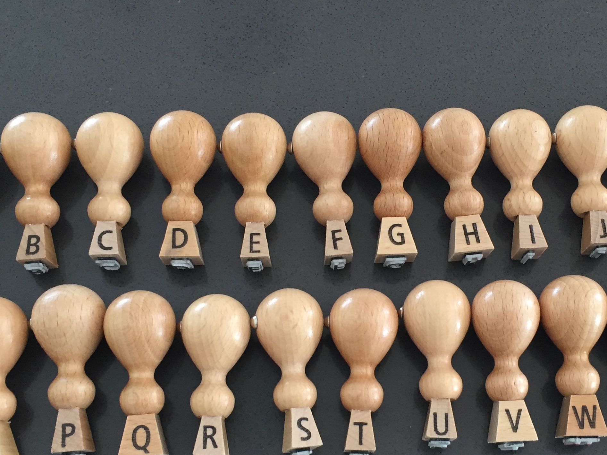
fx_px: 877
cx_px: 369
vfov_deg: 29.0
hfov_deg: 38.0
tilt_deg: -70.5
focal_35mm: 50
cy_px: 282
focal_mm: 4.15
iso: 100
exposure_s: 1/33
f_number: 2.2
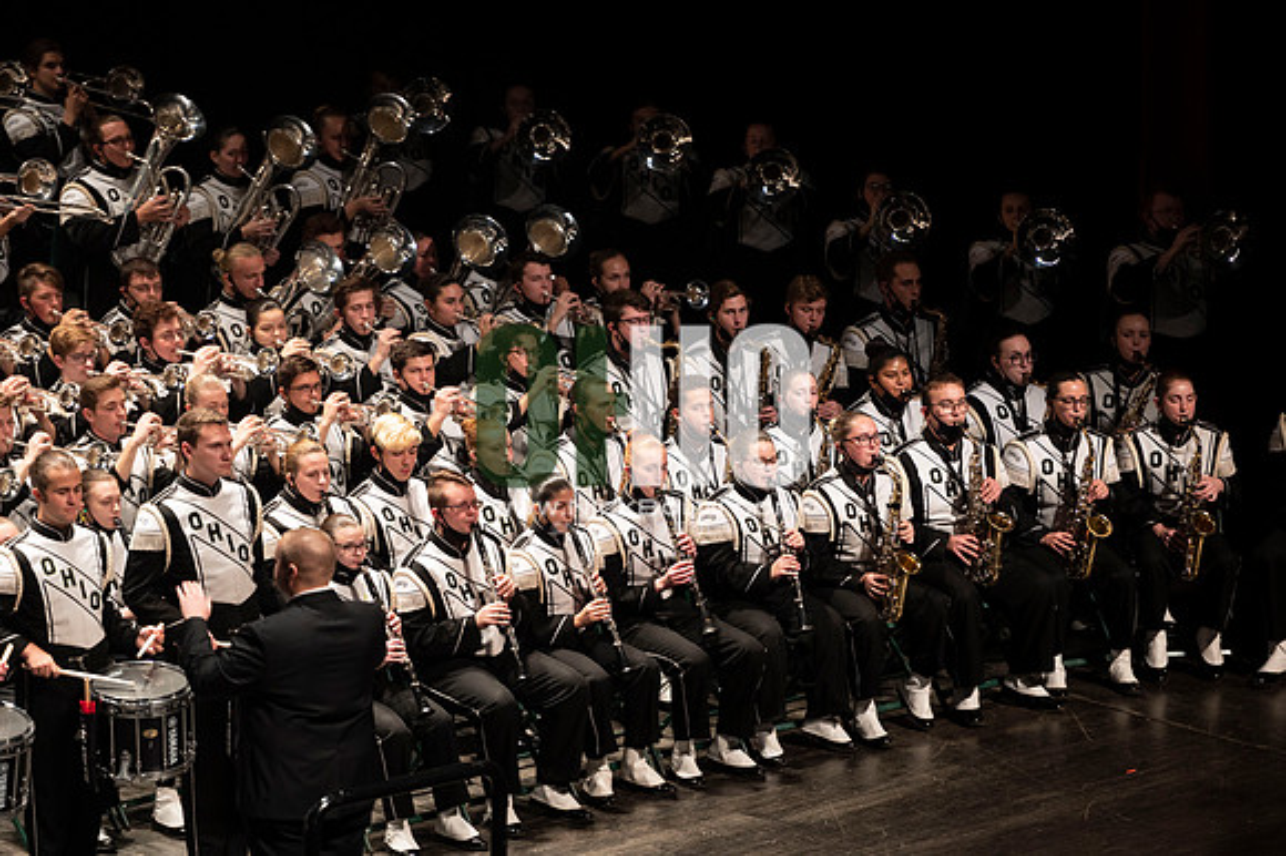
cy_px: 428
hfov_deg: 10.3
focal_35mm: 200
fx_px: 7140
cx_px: 643
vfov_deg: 6.9
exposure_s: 1/500
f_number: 2.8
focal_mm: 200
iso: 2500
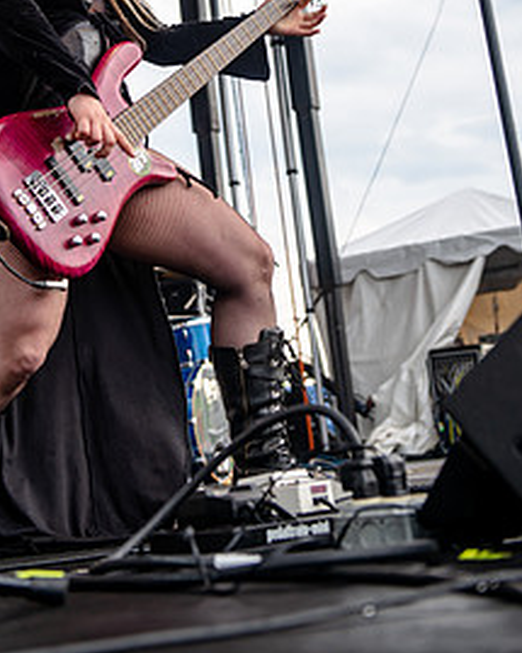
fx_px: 1333
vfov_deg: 26.9
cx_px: 187
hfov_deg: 22.1
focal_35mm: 69
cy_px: 112
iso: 125
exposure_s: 1/320
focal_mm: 44
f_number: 3.2
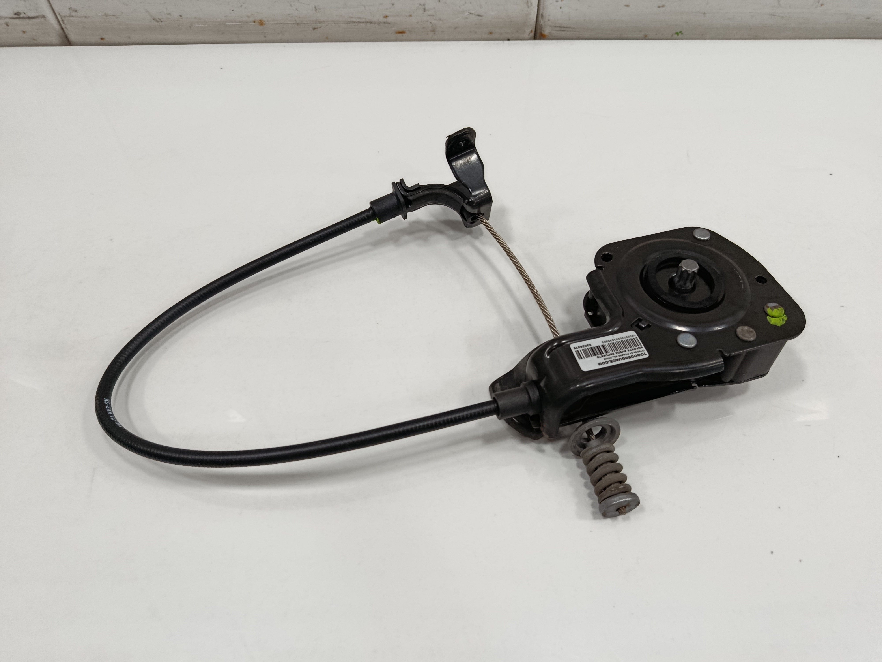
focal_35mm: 24
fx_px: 612
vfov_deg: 56.8
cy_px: 331
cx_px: 441
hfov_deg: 71.6
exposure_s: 1/100
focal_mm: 5.24
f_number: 1.7
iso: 859
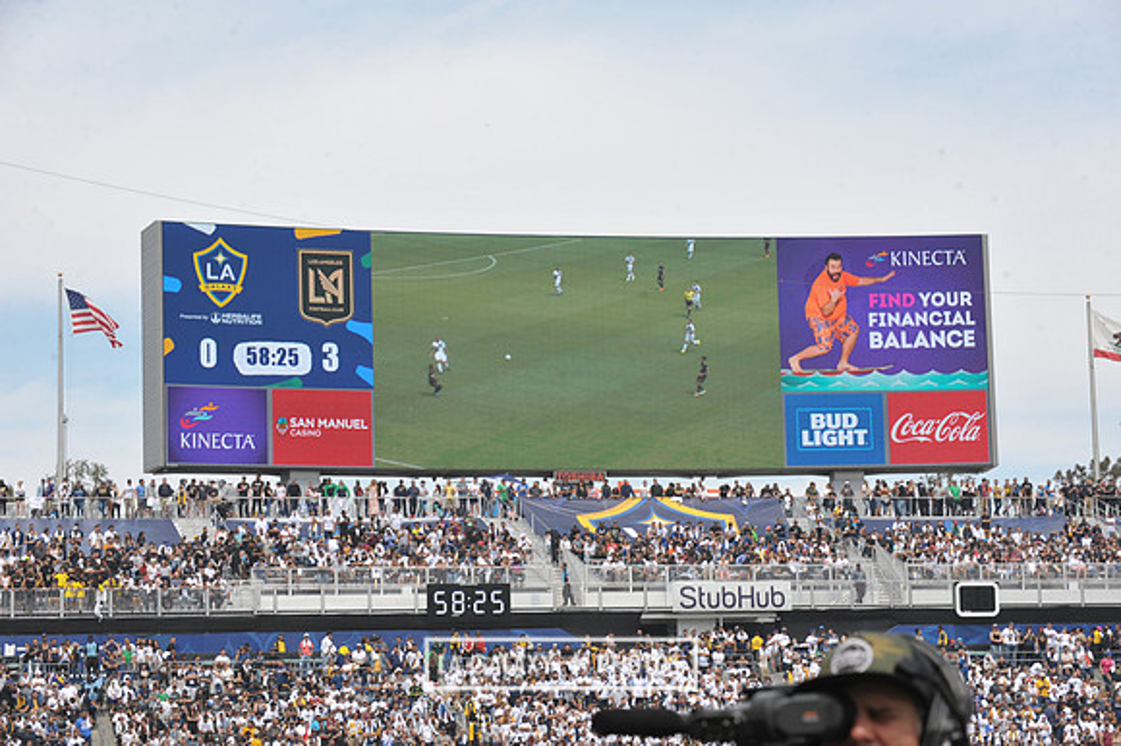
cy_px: 373
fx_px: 3423
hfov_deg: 18.6
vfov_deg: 12.4
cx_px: 560
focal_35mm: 110
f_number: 10
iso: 320
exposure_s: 1/400
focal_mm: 110
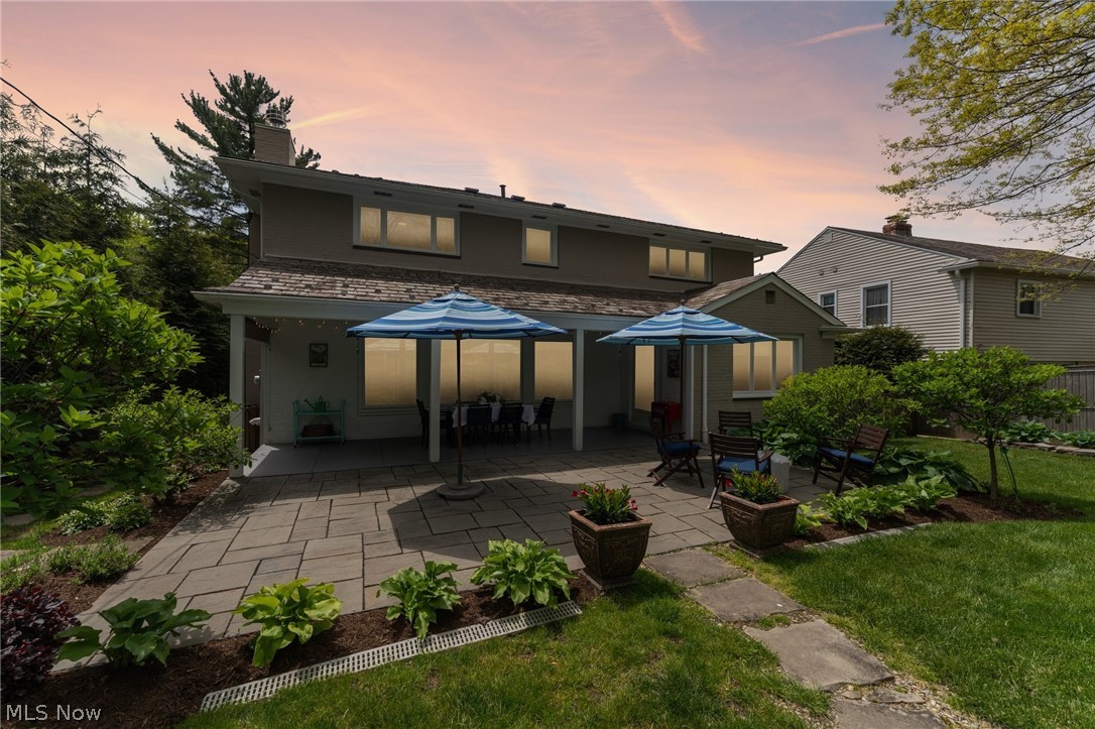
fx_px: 426
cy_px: 364
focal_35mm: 14
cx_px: 548
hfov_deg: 104.3
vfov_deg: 81.2
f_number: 8
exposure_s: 1/500
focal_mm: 14
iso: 200
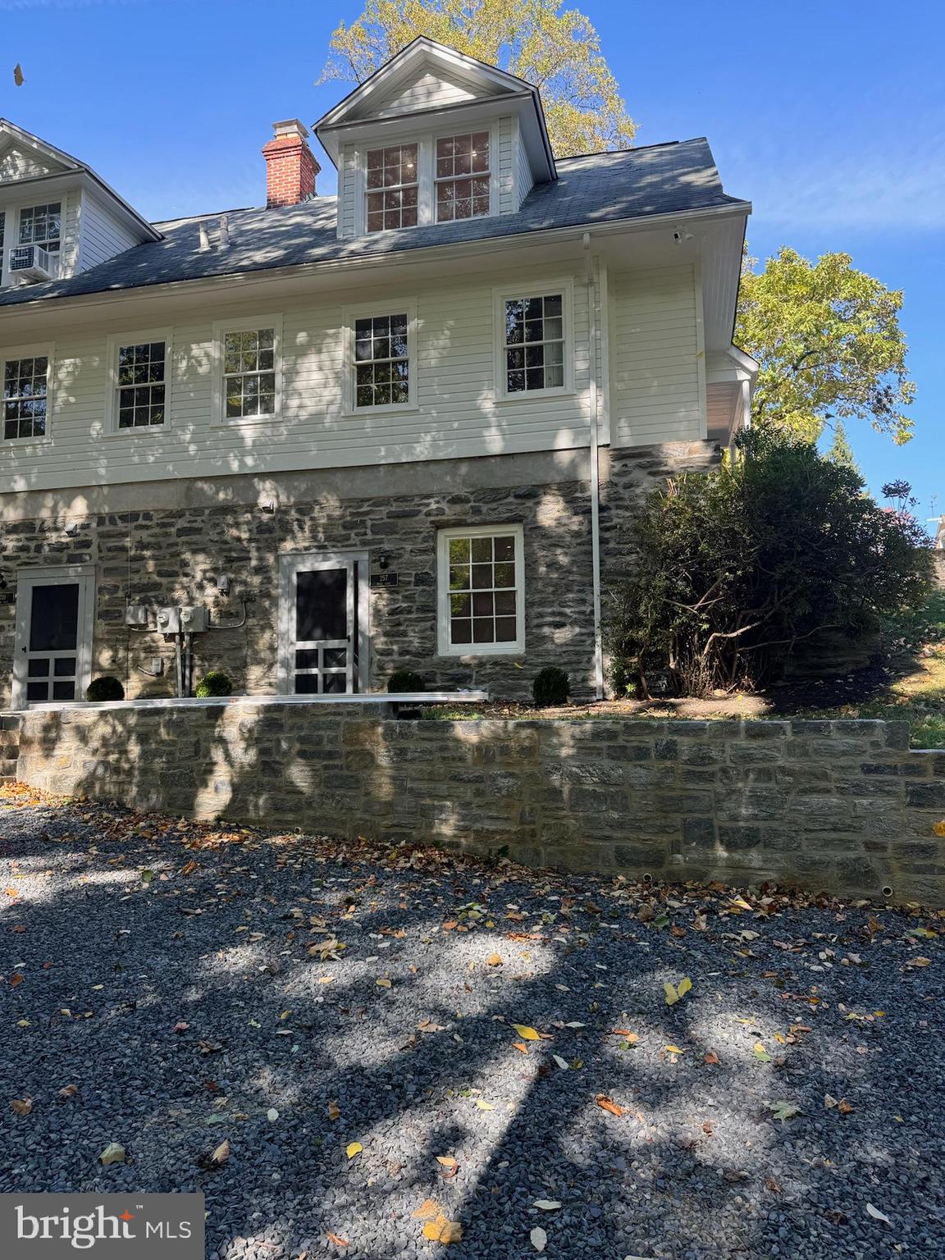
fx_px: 874
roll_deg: +0.0
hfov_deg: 56.8
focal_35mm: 24
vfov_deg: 71.6
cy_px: 630
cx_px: 472
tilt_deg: +6.4
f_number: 1.78
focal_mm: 6.76
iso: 80
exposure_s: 1/402
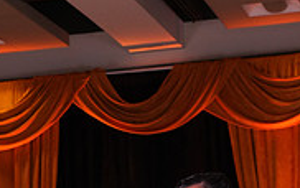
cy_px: 369
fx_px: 1252
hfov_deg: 13.5
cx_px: 32
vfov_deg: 8.2
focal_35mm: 153
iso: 1250
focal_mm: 47
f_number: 5
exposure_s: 1/200
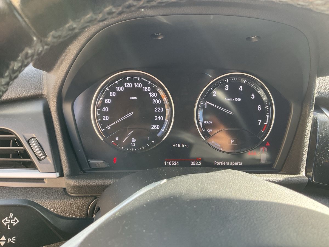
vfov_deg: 48.2
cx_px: 164
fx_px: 276
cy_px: 124
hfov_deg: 61.7
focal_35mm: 29
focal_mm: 3
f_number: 1.8
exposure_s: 1/122
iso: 50
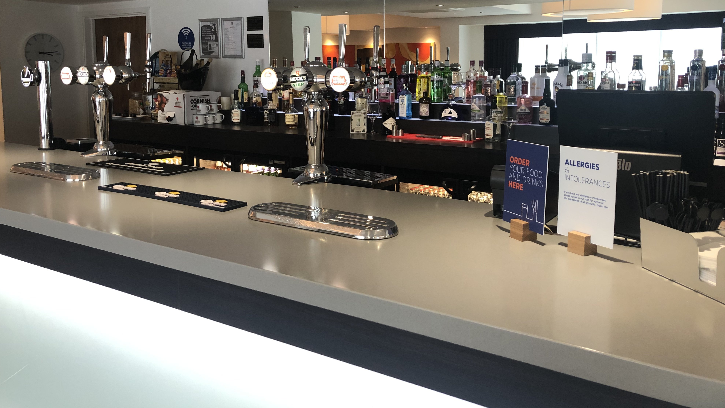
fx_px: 596
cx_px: 363
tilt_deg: -7.4
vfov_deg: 37.4
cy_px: 136
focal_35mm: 31
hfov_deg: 62.6
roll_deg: +0.2
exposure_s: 1/17
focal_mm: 3.99
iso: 64
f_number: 1.8
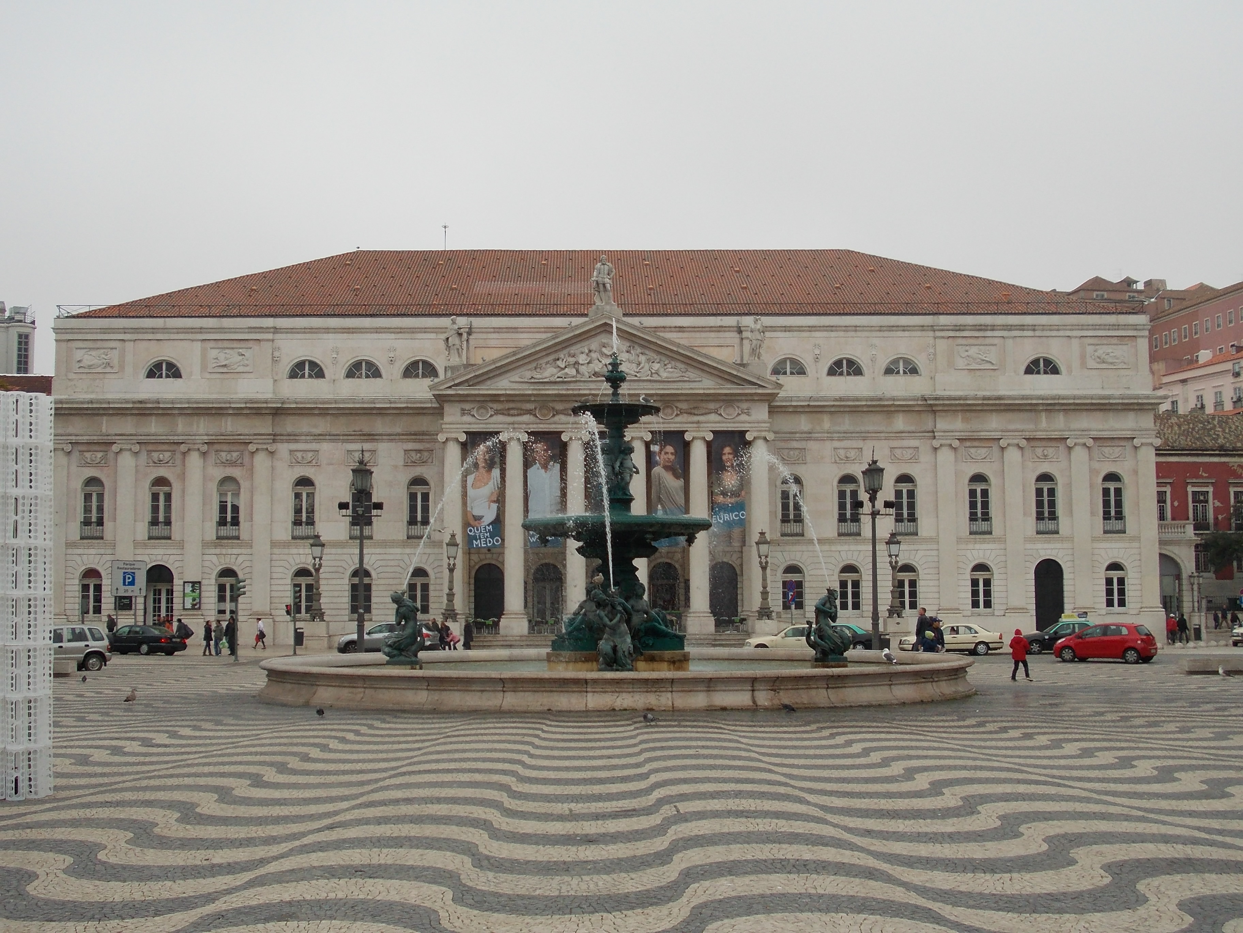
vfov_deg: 33.6
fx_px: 1544
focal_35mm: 43
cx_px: 622
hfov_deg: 43.9
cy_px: 466
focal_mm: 6.1
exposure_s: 1/250
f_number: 3.3
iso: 100
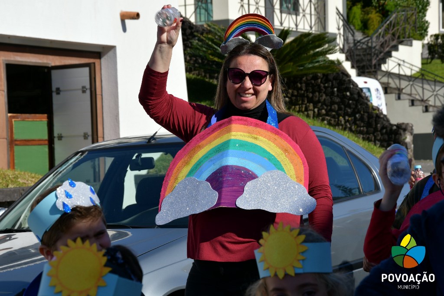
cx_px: 222
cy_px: 148
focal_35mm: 105
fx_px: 1295
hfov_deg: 19.5
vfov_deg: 13.0
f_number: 9
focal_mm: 70
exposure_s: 1/320
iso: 100
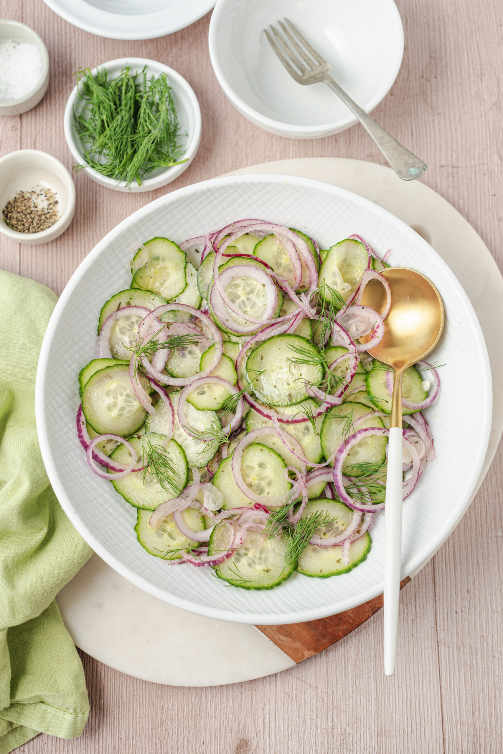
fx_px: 1048
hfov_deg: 27.0
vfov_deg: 39.6
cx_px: 252
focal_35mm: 50
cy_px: 377
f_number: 5.6
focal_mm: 50
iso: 250
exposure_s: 1/25
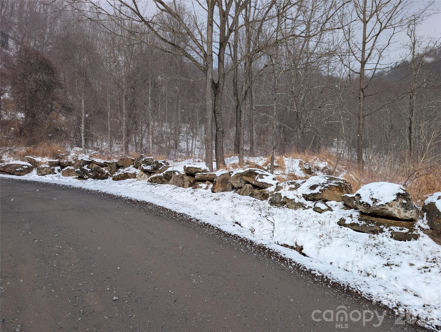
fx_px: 306
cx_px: 220
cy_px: 166
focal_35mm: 24
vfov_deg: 56.9
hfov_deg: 71.5
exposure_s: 1/2088
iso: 22
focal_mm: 6.9
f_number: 1.68
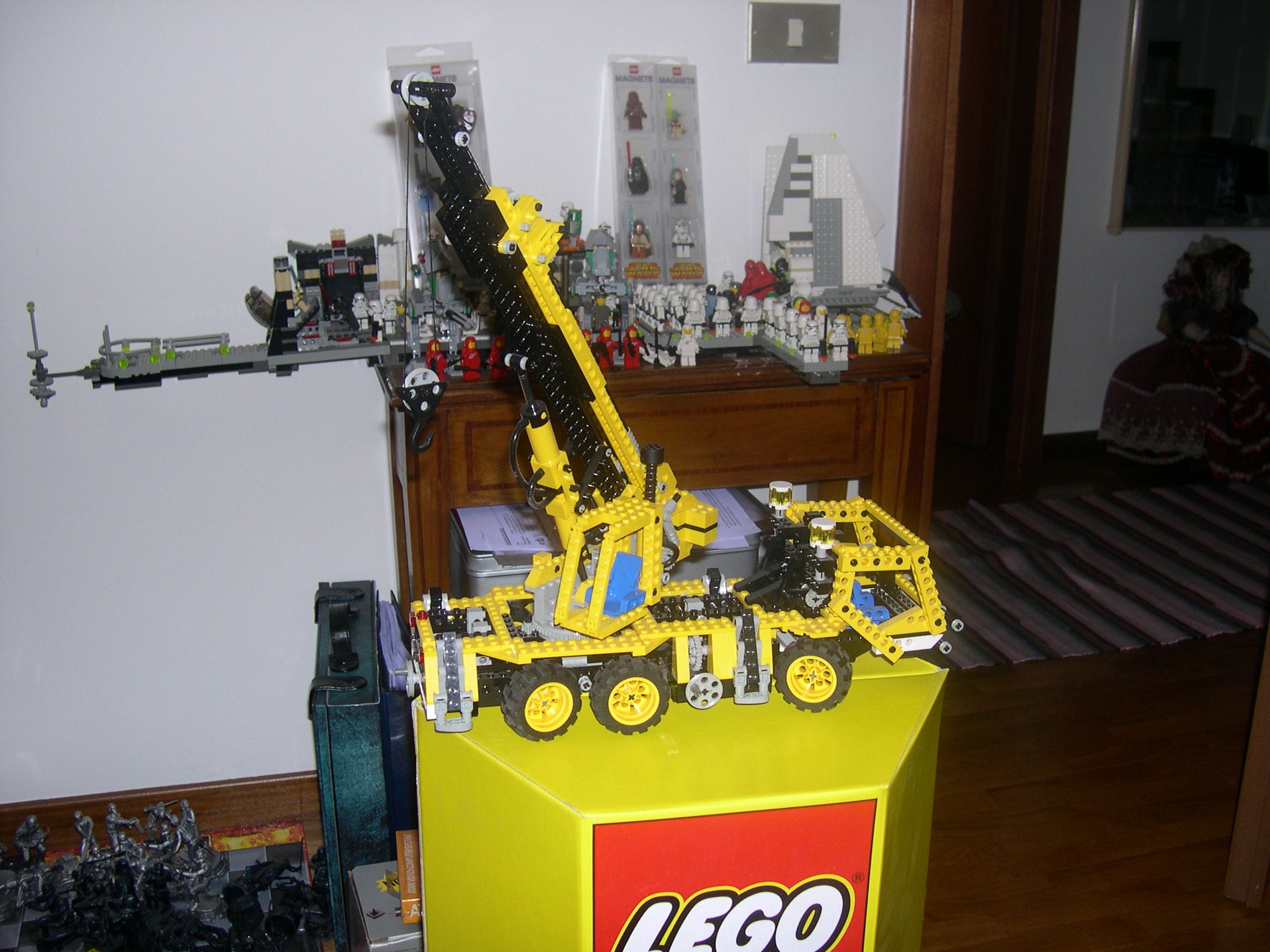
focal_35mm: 38
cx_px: 635
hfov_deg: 49.0
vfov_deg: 37.7
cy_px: 476
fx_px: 1394
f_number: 2.8
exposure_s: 1/60
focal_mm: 8
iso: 100
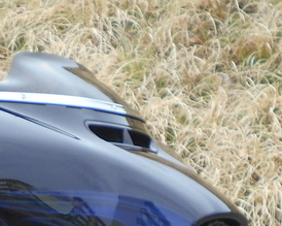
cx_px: -81
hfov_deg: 10.1
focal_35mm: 188
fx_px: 1569
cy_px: 334
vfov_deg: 8.1
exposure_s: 1/250
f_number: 4.2
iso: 80
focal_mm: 7.7
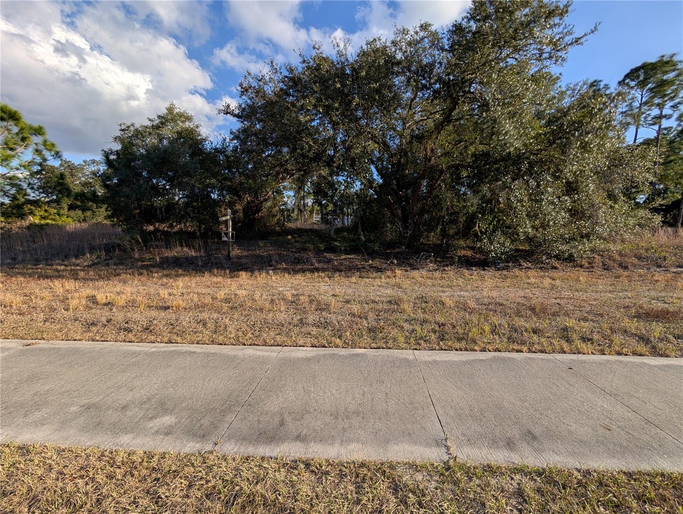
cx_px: 342
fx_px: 237
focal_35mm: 12
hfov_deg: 110.5
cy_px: 257
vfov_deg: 94.6
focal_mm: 2.02
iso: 55
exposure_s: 1/2924
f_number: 1.7
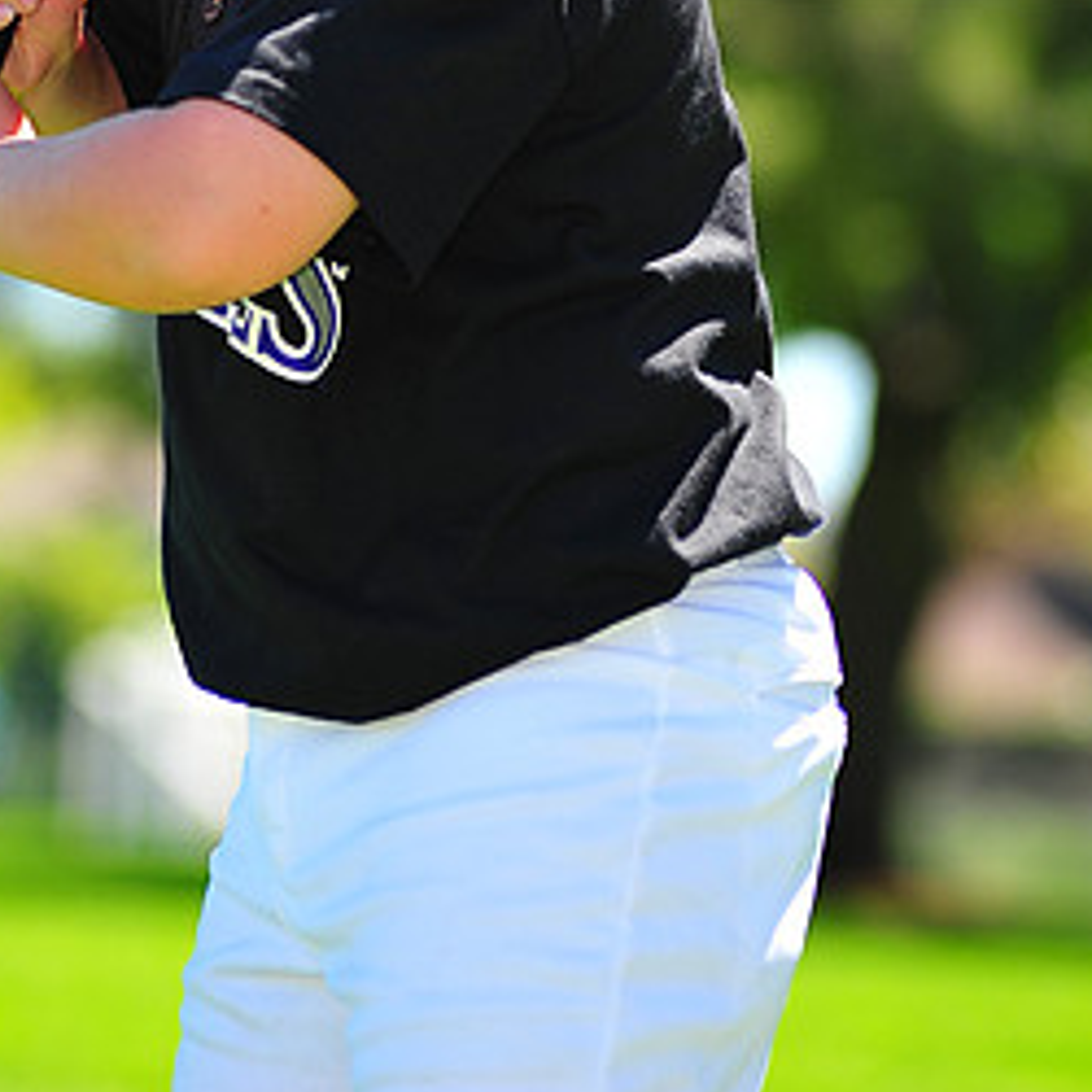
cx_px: 358
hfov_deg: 4.9
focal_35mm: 354
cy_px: -149
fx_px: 12634
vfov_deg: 4.9
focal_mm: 180
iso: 200
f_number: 5
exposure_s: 1/400
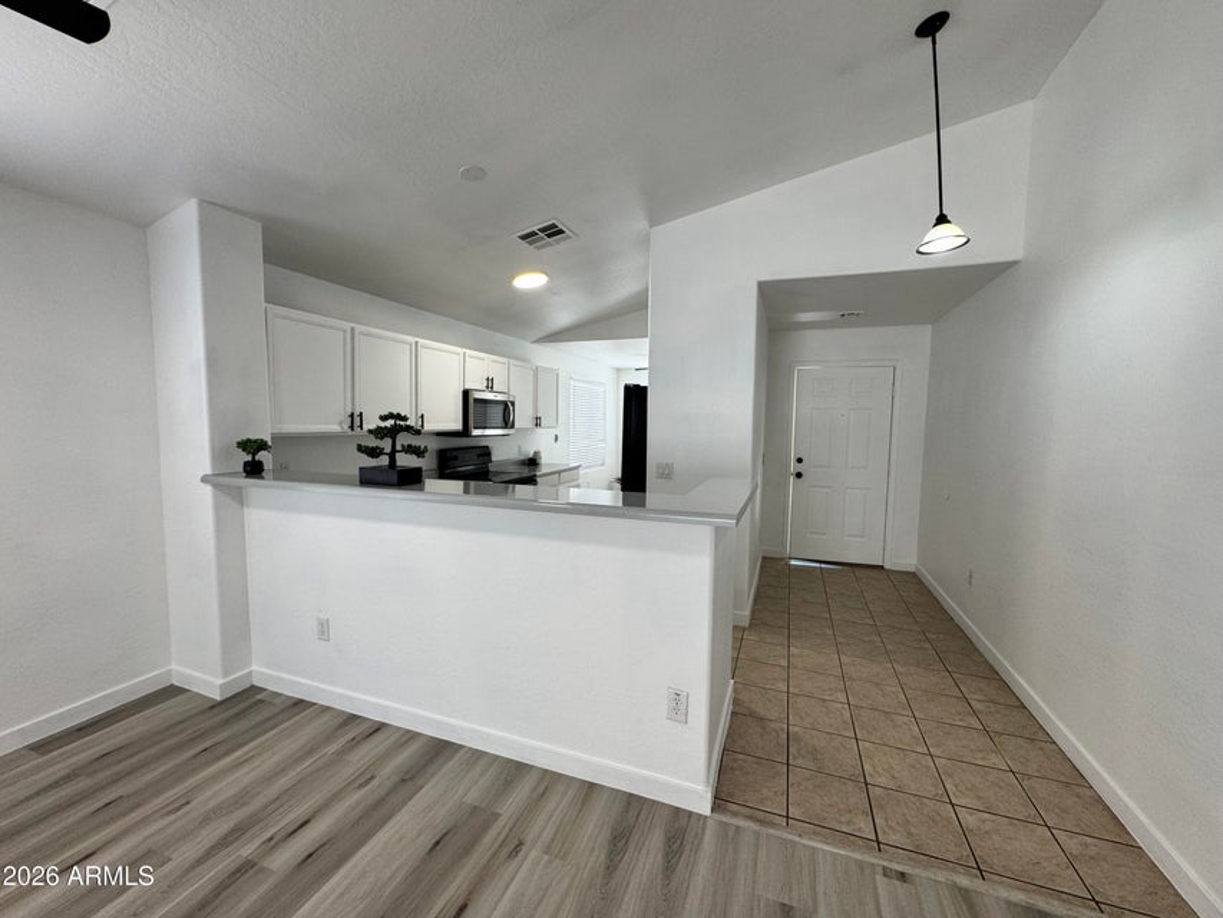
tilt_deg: -5.1
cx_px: 612
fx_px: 495
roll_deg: -0.7
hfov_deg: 102.1
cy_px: 459
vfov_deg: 85.7
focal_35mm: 14
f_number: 2.2
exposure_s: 1/120
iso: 125
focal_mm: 2.22
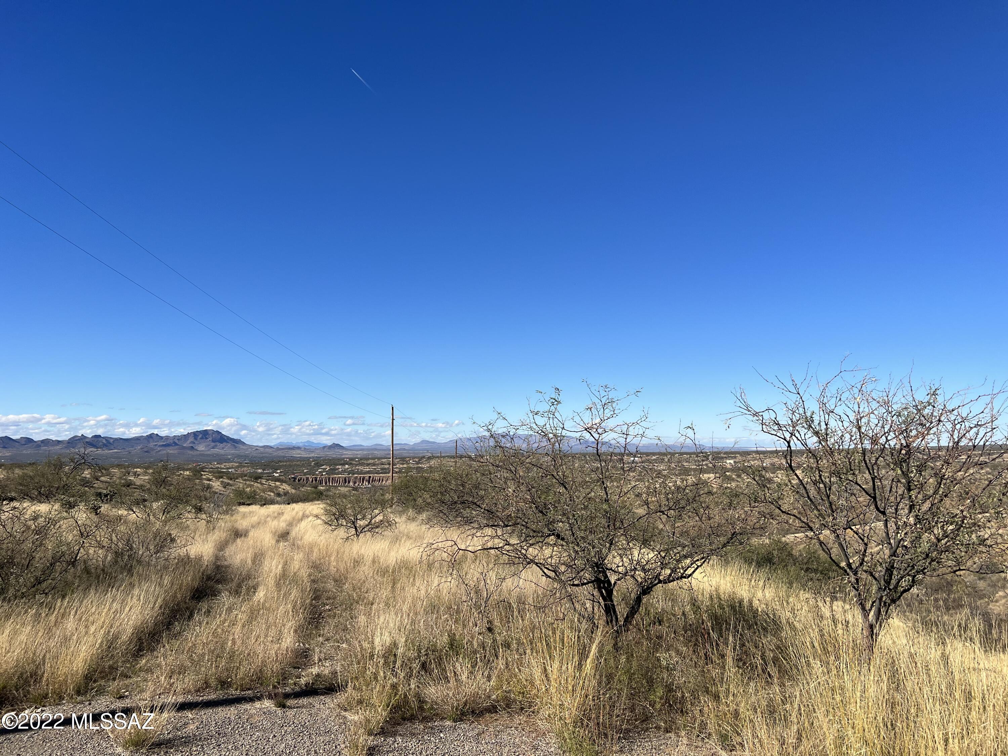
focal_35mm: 26
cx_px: 504
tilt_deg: +5.1
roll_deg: -0.6
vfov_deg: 53.1
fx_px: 757
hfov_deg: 67.3
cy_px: 378
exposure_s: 1/5882
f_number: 1.5
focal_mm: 5.7
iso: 50
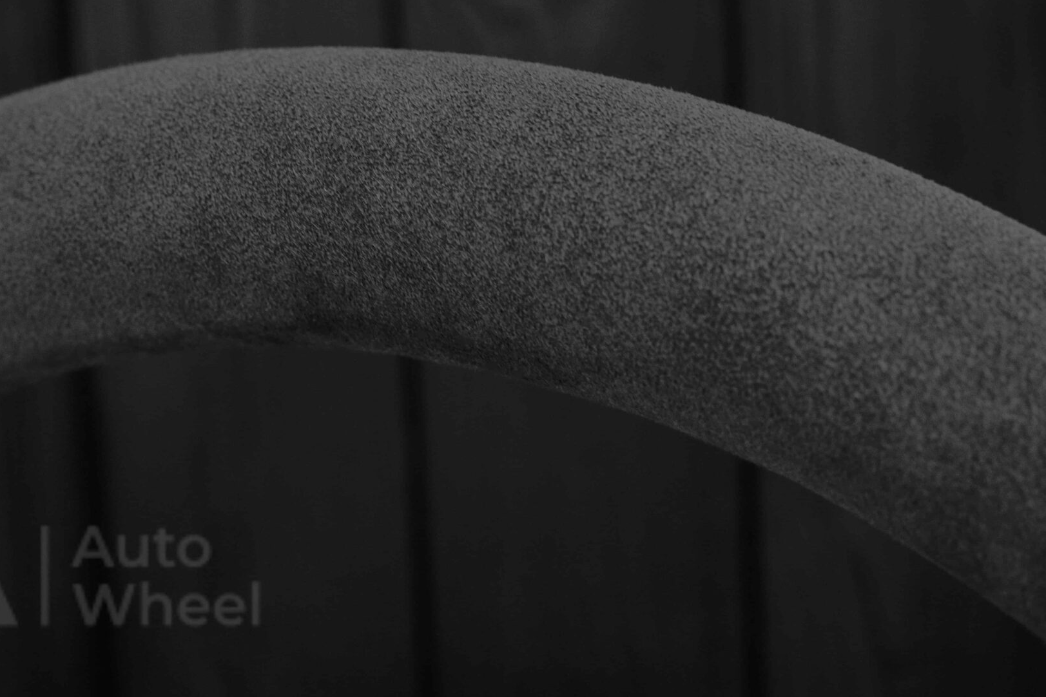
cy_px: 212
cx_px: 394
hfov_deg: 24.5
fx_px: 2405
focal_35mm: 83
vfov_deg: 16.4
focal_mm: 35
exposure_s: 1/125
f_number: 6.3
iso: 500
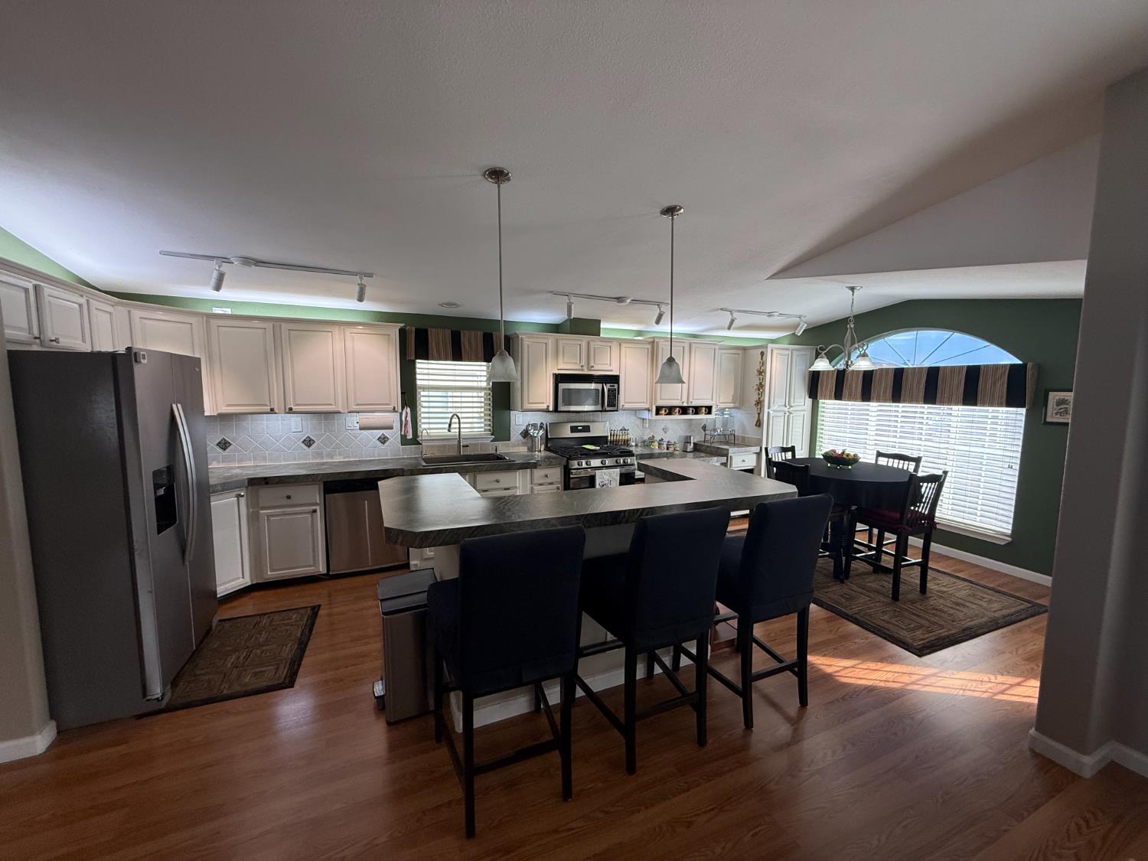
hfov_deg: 102.1
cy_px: 430
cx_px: 574
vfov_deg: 85.7
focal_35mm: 14
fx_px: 464
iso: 125
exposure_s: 1/120
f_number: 2.2
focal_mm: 2.22
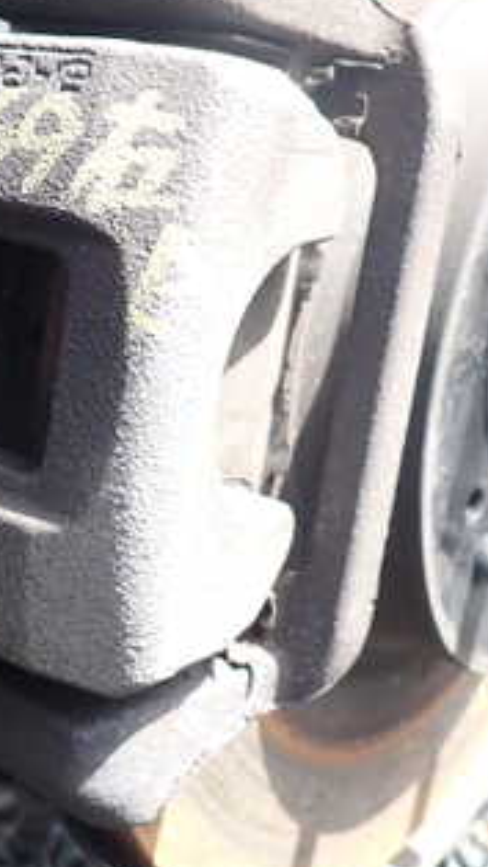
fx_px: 1194
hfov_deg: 22.5
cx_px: 36
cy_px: 337
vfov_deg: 39.6
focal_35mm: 52
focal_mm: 4.5
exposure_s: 1/125
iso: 100
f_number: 2.8
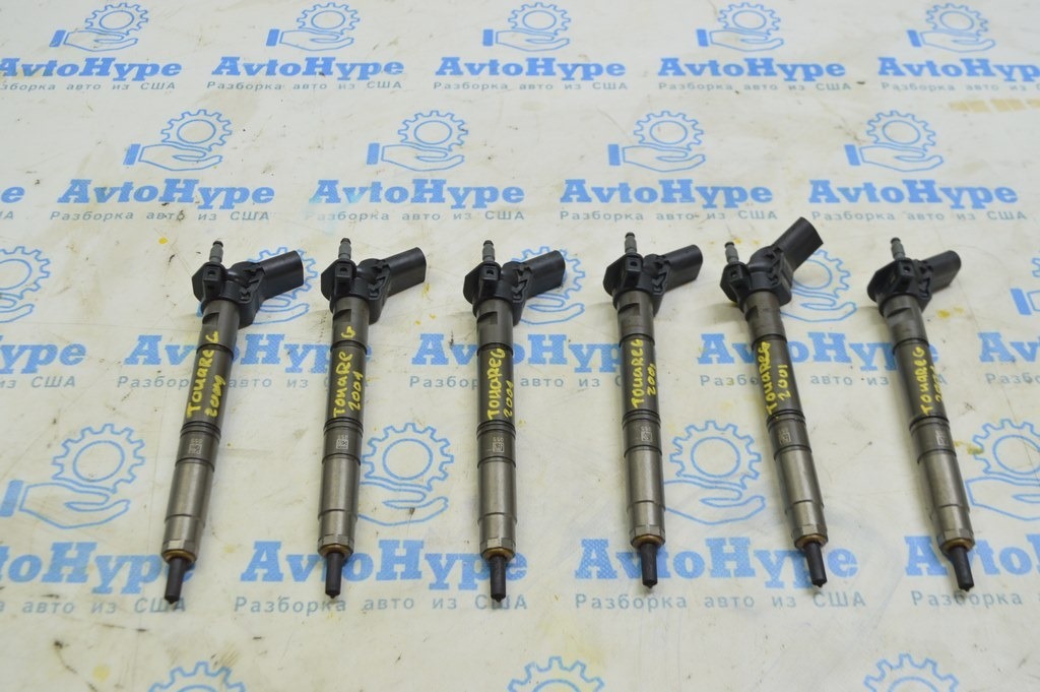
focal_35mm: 38
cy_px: 346
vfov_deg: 35.4
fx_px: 1082
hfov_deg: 51.3
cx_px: 520
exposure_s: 1/20
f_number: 5.6
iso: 400
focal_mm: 25
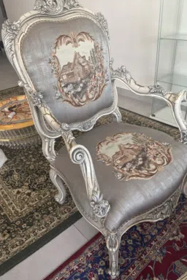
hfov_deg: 49.4
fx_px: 203
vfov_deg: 69.4
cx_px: 107
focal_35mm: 26
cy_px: 142
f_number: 1.78
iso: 200
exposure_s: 1/71
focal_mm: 6.76
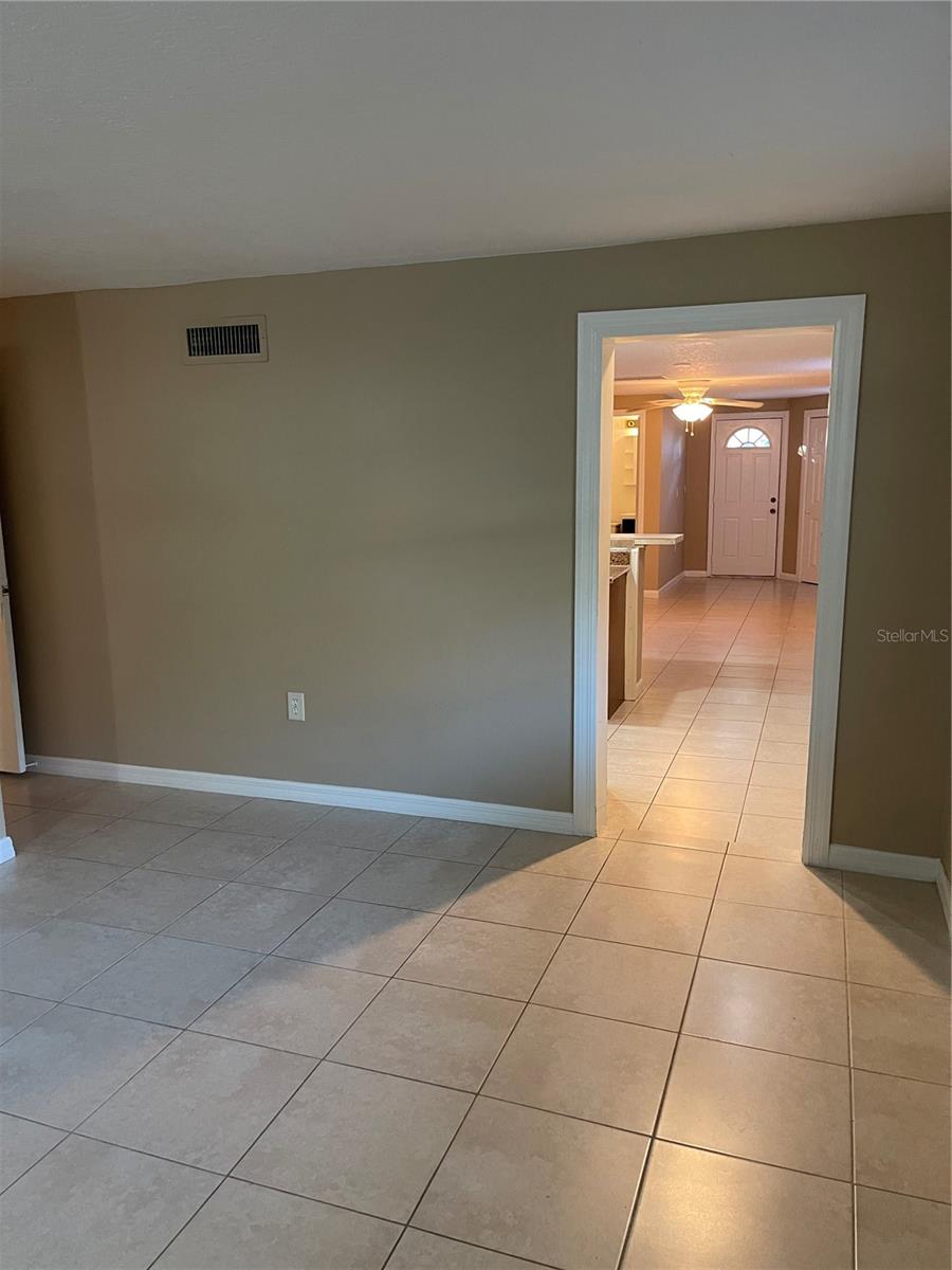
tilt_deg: -10.1
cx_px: 476
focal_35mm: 26
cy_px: 635
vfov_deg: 67.3
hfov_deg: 53.1
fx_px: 953
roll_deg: +0.7
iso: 320
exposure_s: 1/60
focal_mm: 5.1
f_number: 1.6
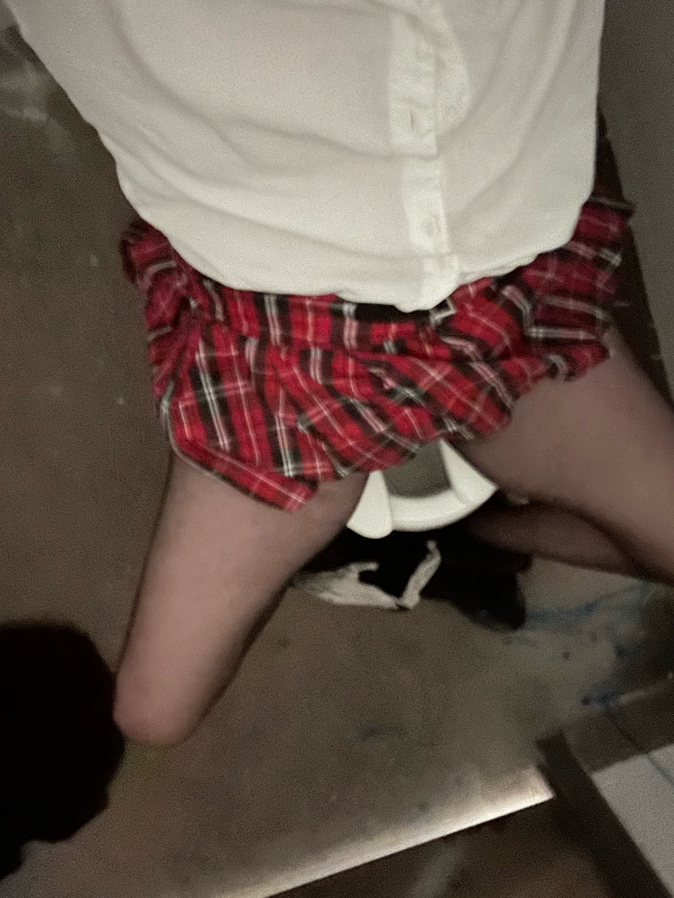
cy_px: 449
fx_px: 779
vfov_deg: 60.0
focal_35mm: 30
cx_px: 337
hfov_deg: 46.8
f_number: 1.9
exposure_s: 1/8
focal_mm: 2.69
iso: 640
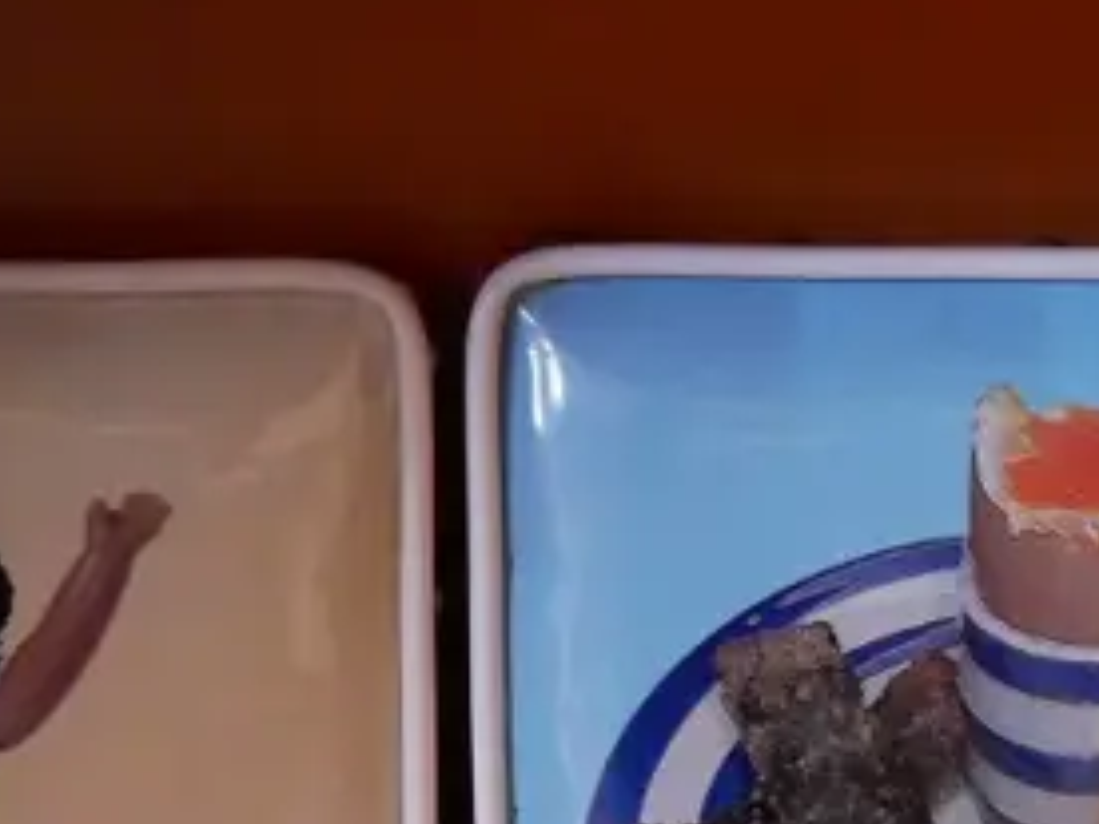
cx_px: 1051
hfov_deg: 15.4
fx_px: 4000
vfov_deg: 11.7
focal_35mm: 126
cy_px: 740
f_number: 4
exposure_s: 1/50
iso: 3200
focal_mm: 17
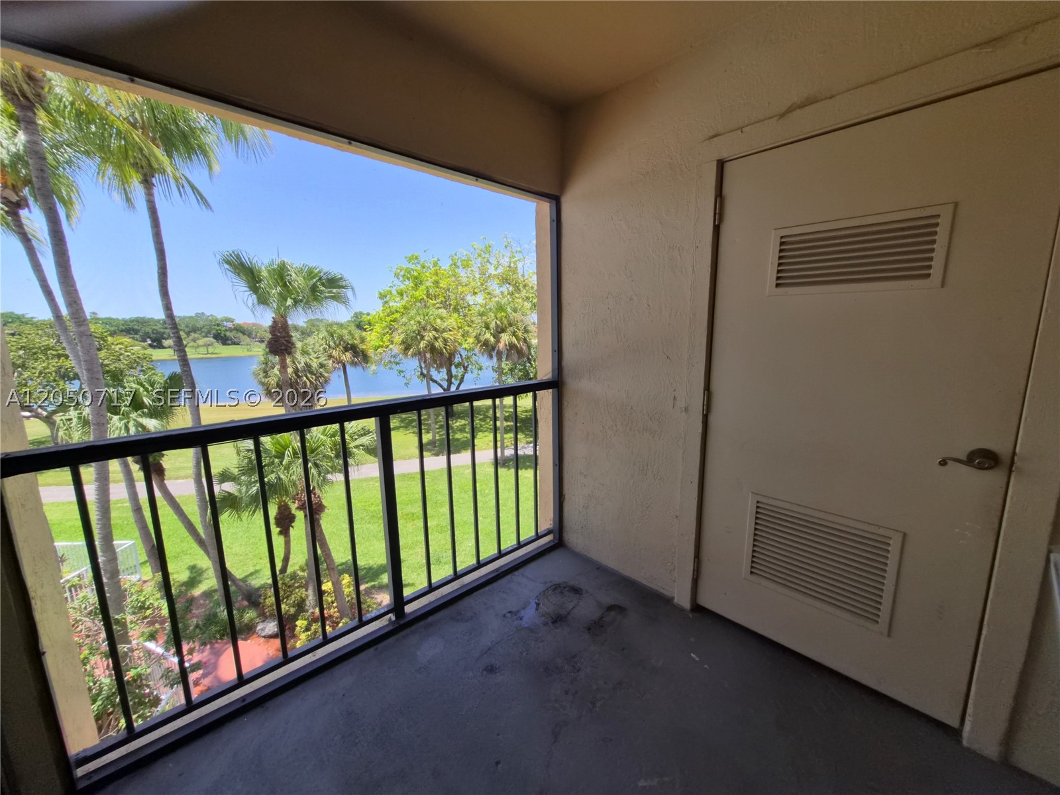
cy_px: 398
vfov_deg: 89.9
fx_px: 398
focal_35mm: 13
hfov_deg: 106.2
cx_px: 530
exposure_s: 1/359
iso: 25
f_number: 2.2
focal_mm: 1.7
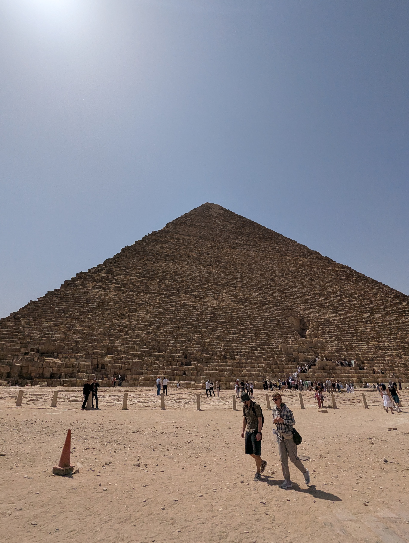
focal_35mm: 18
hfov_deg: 71.7
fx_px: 283
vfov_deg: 87.5
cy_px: 247
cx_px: 194
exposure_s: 1/11628
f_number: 2.2
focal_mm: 2.35
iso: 50
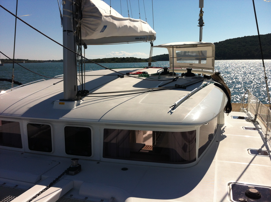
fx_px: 274
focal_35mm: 35
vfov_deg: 40.6
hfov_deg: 52.7
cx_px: 136
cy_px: 101
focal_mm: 3.85
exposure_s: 1/3771
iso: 80
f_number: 2.8
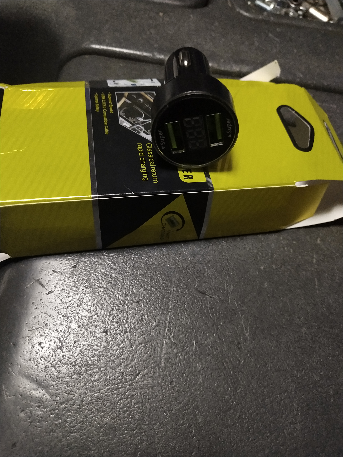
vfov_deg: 60.0
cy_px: 228
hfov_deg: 46.8
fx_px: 396
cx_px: 172
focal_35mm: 30
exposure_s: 1/33.3
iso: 783
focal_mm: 3.95
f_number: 1.8
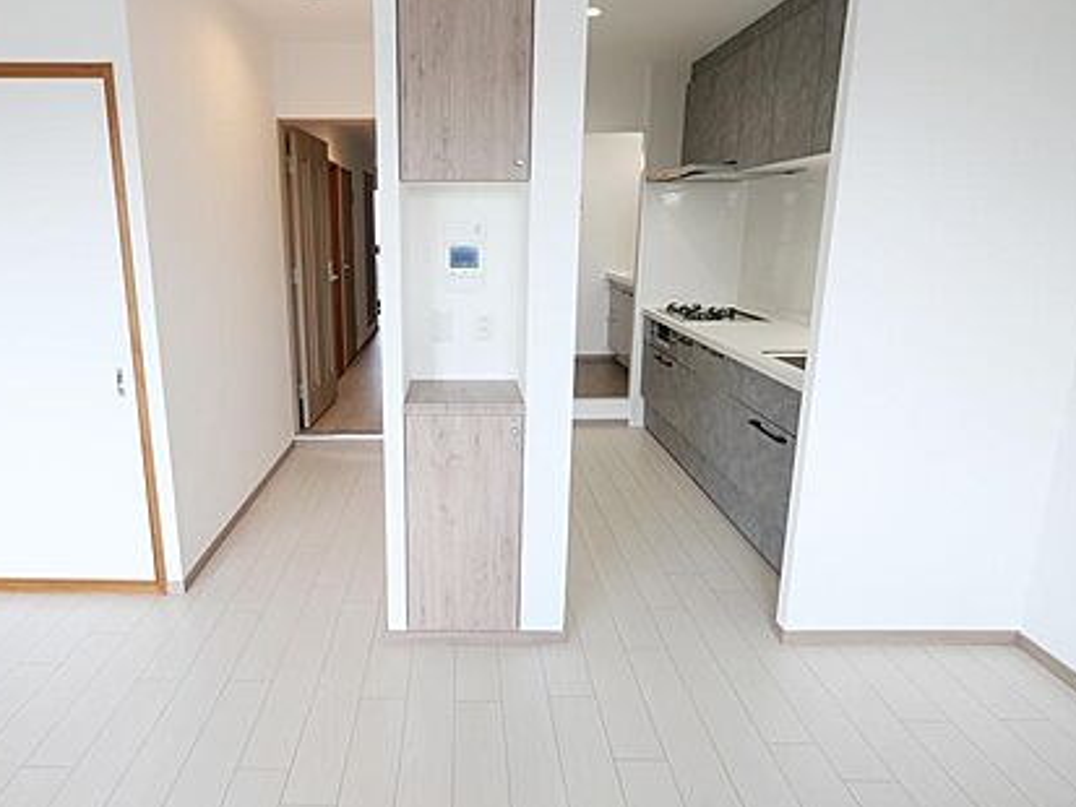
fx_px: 684
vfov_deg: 61.1
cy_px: 380
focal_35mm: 22
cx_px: 456
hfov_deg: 75.9
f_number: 4
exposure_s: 1/60
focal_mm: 8
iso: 320
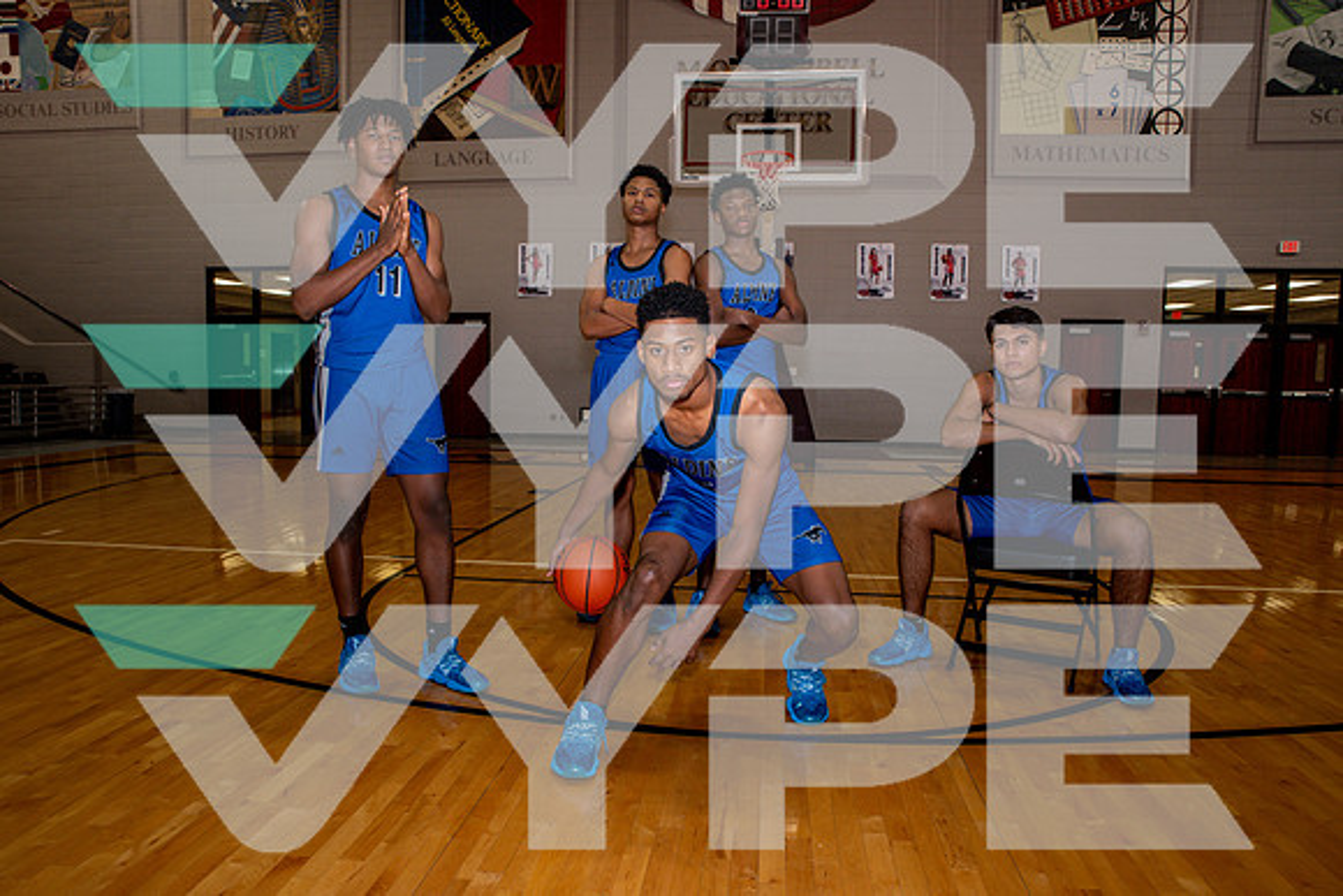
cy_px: 448
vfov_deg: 53.1
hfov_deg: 73.7
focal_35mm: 24
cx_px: 672
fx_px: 896
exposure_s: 1/160
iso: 400
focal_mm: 24
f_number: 6.3
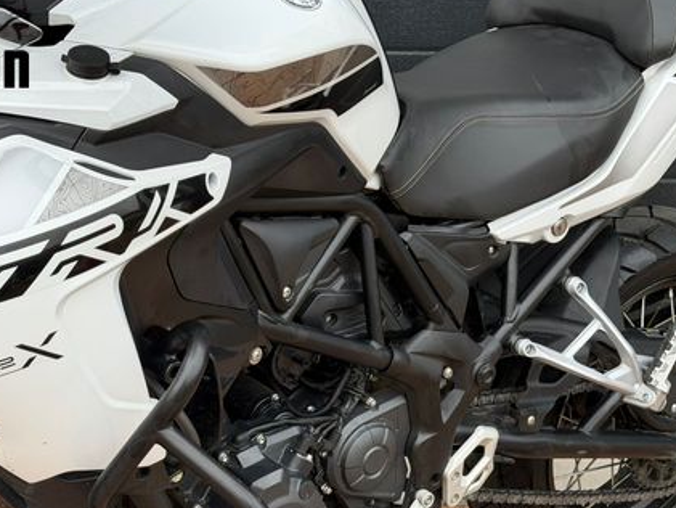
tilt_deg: -25.6
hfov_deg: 26.7
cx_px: 337
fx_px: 1426
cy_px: 367
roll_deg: +3.2
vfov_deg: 20.1
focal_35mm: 73
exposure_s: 1/636
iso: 80
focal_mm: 6.76
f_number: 1.78
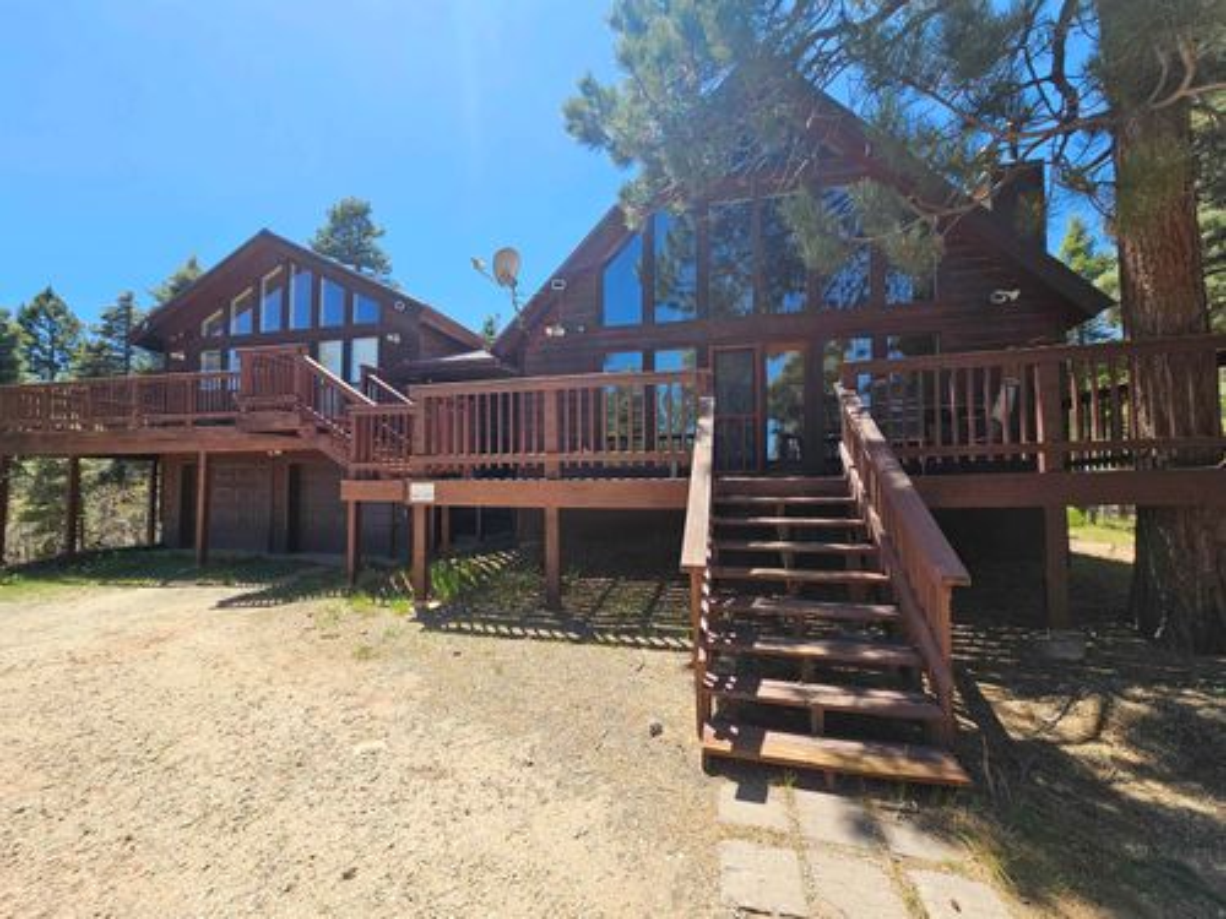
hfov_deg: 106.2
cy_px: 460
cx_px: 613
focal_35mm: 13
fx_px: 460
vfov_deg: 89.9
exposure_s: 1/944
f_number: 2.2
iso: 50
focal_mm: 2.2
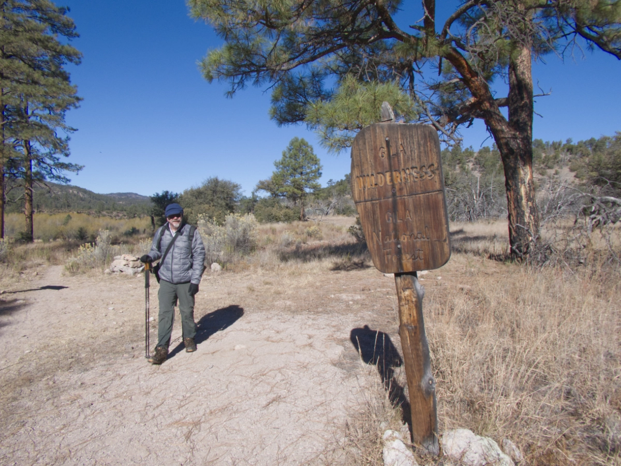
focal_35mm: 26
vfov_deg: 53.1
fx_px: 467
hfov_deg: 67.3
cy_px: 233
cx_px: 310
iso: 80
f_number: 4
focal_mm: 4.3
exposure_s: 1/800
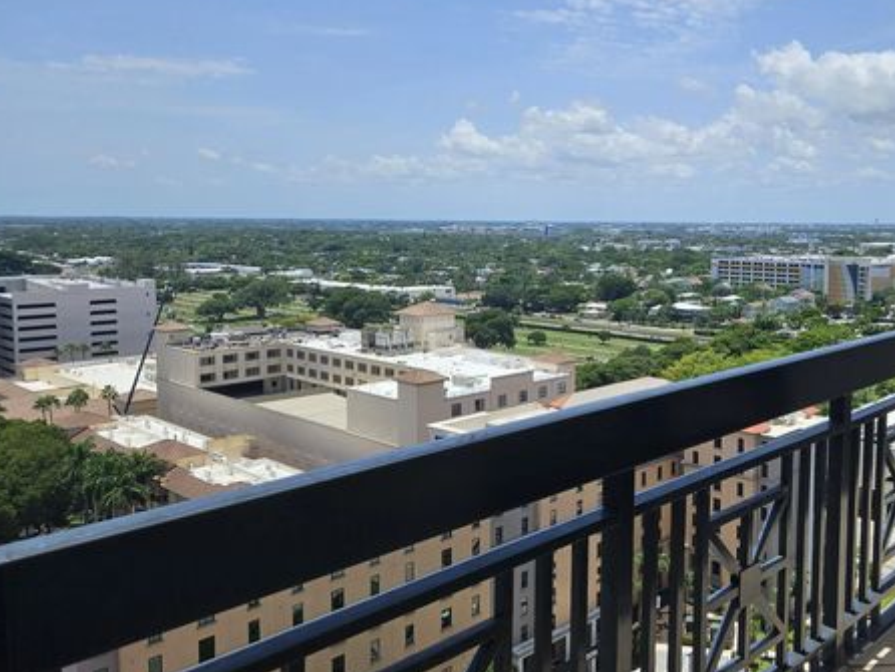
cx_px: 616
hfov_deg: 53.9
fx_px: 854
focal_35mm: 33
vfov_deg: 42.9
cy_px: 299
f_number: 1.8
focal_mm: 5.4
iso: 25
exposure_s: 1/2621
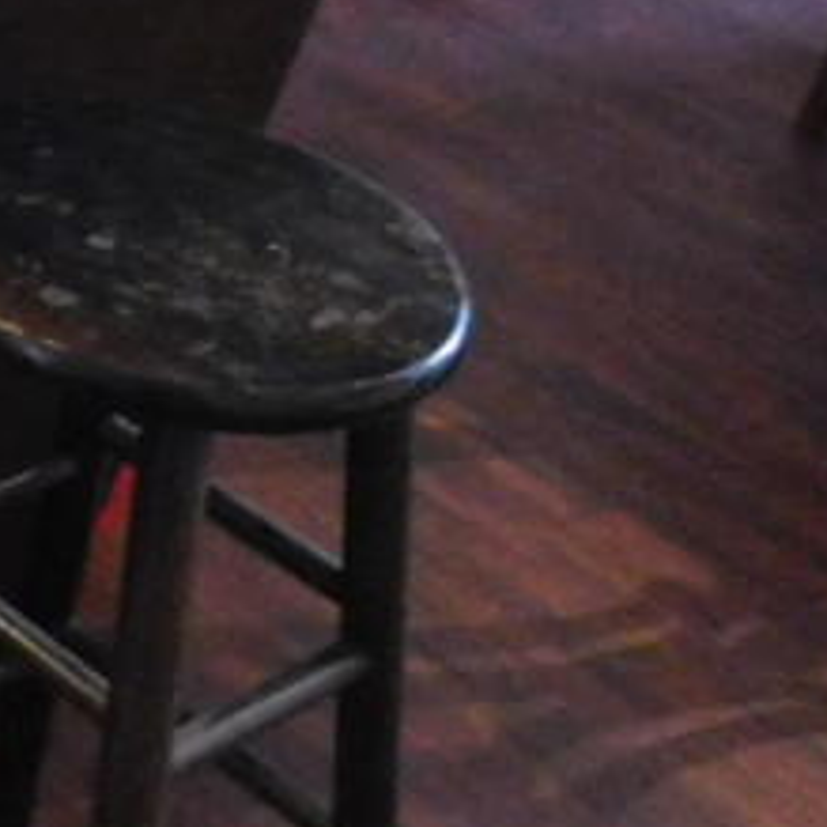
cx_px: -823
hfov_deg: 15.0
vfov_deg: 16.7
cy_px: -385
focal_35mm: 95
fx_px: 2568
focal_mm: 4
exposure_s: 1/8
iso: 720
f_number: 3
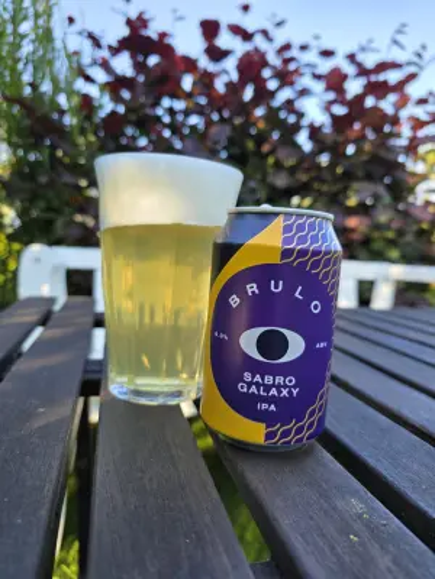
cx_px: 218
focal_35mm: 23
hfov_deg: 58.9
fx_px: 385
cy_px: 290
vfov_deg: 73.9
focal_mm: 6.3
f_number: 1.7
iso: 50
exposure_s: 1/359
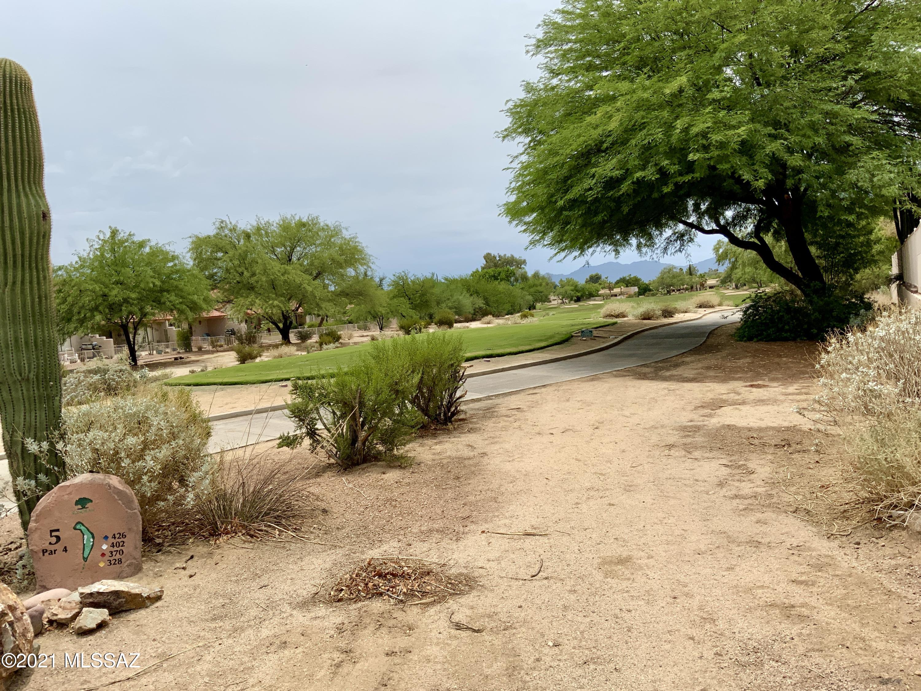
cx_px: 460
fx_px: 772
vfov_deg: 48.2
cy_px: 346
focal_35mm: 29
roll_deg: +4.3
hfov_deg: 61.7
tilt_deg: -4.2
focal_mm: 3
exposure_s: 1/3125
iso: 20
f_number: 1.8
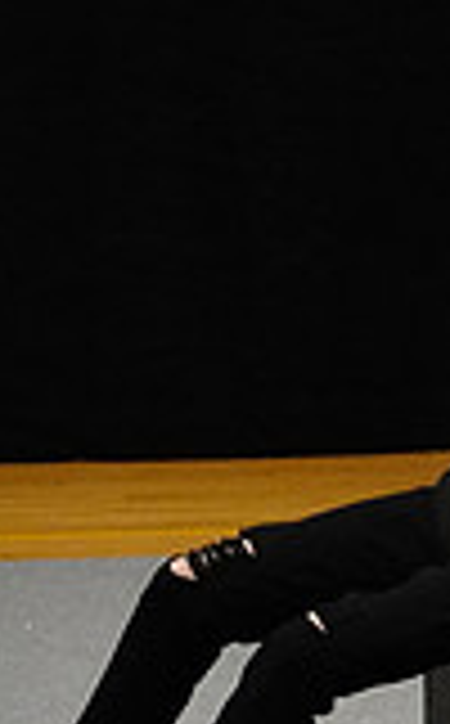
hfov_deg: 2.8
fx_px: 9146
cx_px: 1282
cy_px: 349
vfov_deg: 4.5
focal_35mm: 464
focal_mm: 84
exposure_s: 1/125
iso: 8000
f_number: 5.6
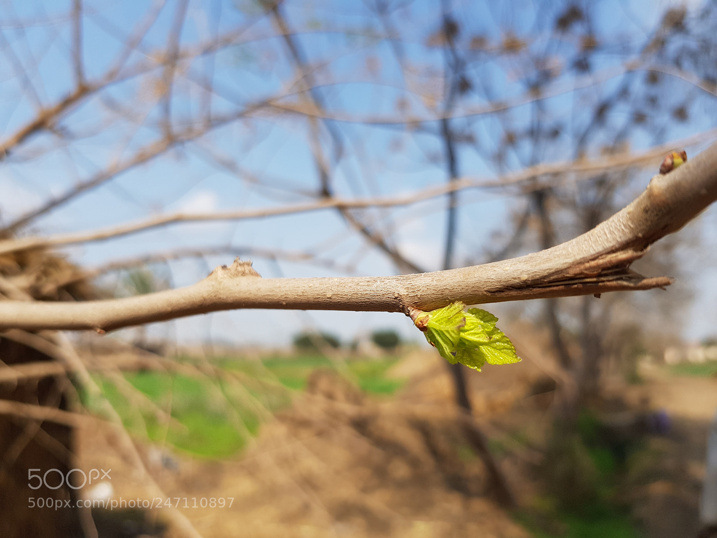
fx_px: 539
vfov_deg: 53.1
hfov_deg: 67.3
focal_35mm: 26
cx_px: 358
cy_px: 269
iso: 40
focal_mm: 4.2
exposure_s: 1/1776
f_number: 1.7
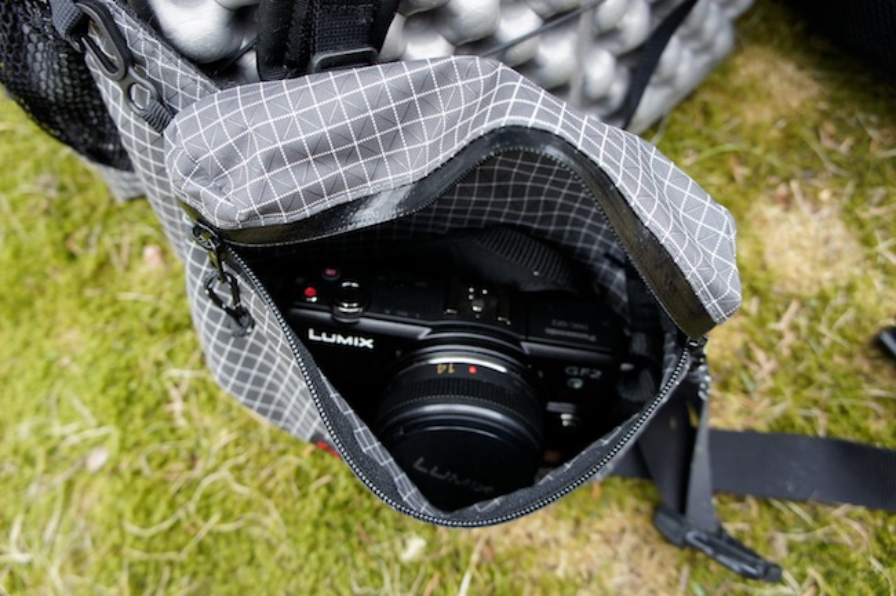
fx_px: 709
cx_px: 448
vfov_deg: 45.6
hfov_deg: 64.6
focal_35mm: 28
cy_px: 298
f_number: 4.5
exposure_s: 1/125
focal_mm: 19
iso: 500
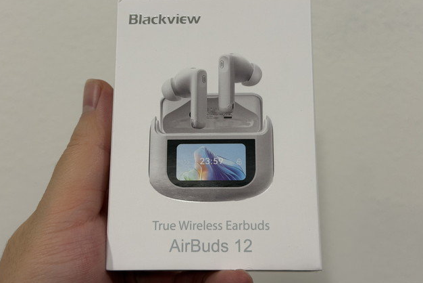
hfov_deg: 38.9
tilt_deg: -3.4
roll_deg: +1.0
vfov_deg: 26.5
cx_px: 211
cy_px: 123
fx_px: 599
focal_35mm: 51
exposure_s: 1/67
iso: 100
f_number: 1.8
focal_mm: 6.8
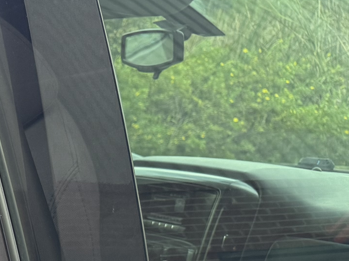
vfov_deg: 14.7
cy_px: 348
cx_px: -274
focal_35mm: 96
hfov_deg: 17.0
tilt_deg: -16.8
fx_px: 968
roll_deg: +0.3
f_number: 1.78
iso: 100
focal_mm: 6.76
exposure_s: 1/121
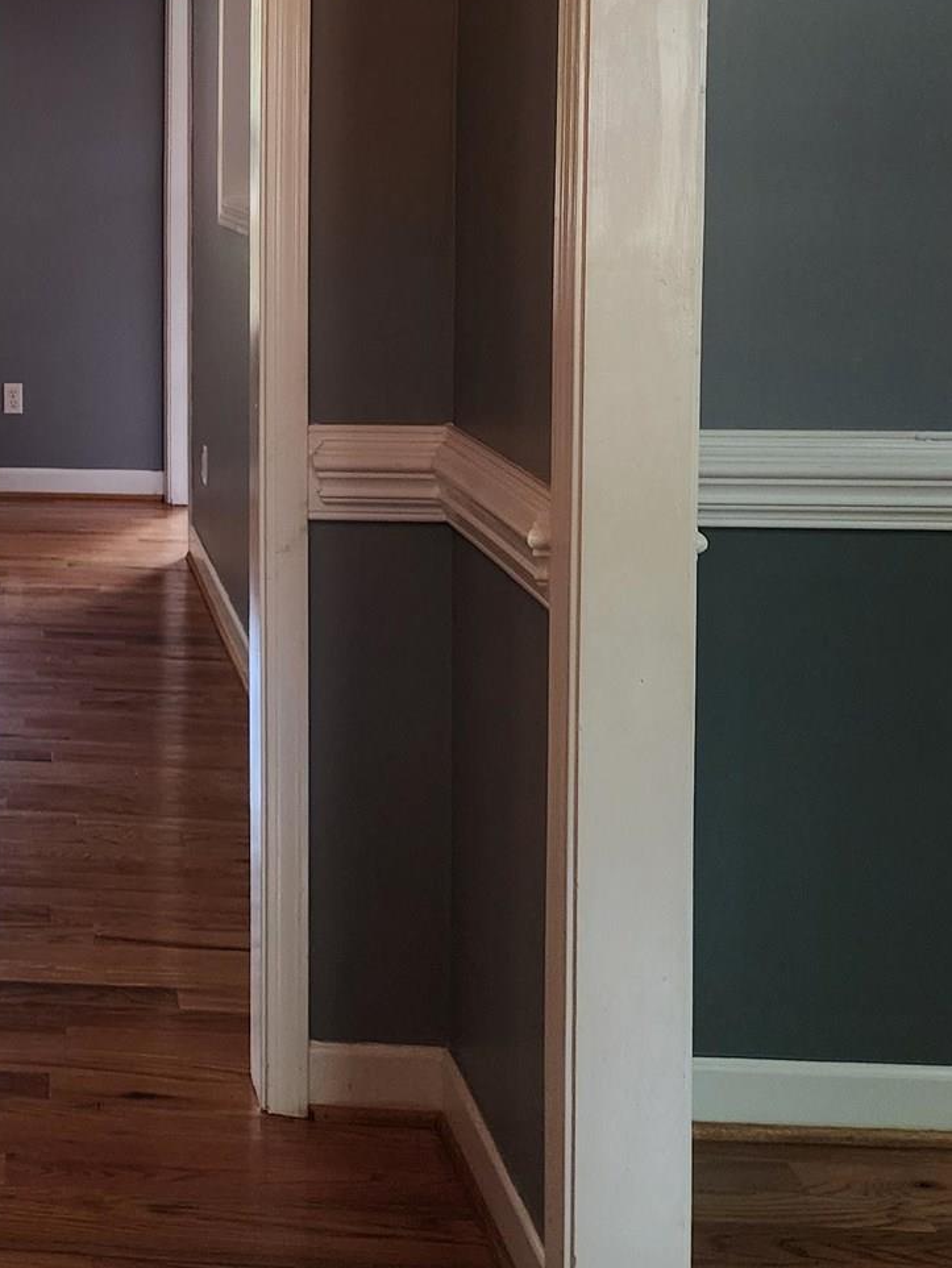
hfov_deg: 24.4
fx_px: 2015
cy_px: 257
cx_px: -159
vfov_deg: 33.9
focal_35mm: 55
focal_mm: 6.4
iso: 250
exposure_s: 1/120
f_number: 1.8
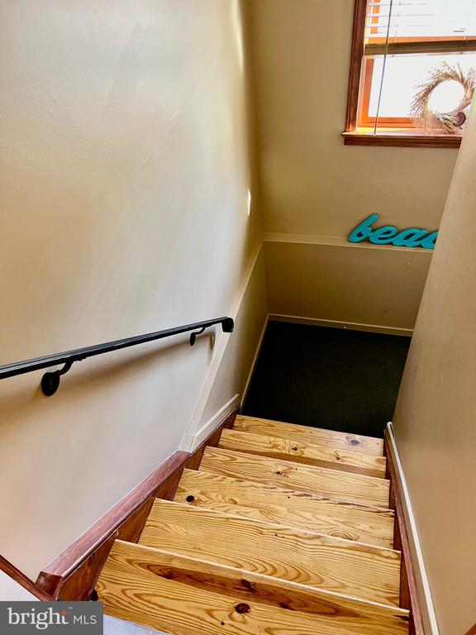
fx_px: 477
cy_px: 318
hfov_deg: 53.1
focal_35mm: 26
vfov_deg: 67.3
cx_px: 238
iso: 500
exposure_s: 1/60
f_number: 1.5
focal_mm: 5.7
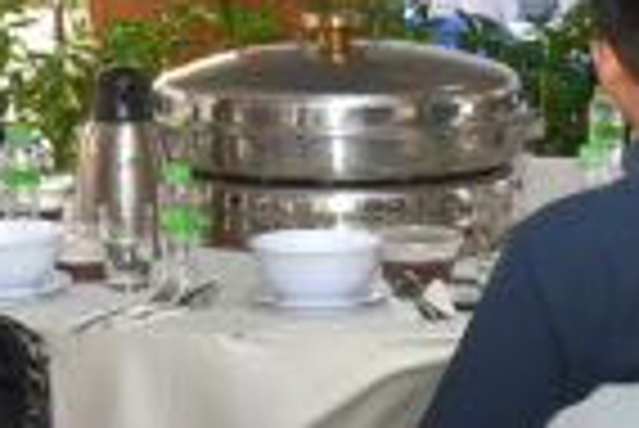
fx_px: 3465
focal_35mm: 195
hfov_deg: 10.5
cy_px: 410
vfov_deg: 7.0
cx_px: 621
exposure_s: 1/160
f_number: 6.3
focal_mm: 24
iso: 720
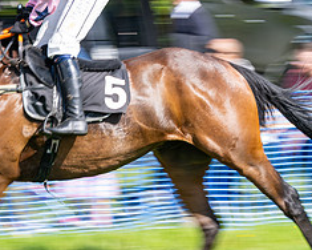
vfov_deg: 5.4
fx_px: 2659
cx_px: 35
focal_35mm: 288
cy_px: 106
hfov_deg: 6.7
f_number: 8
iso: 100
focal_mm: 98
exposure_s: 1/100
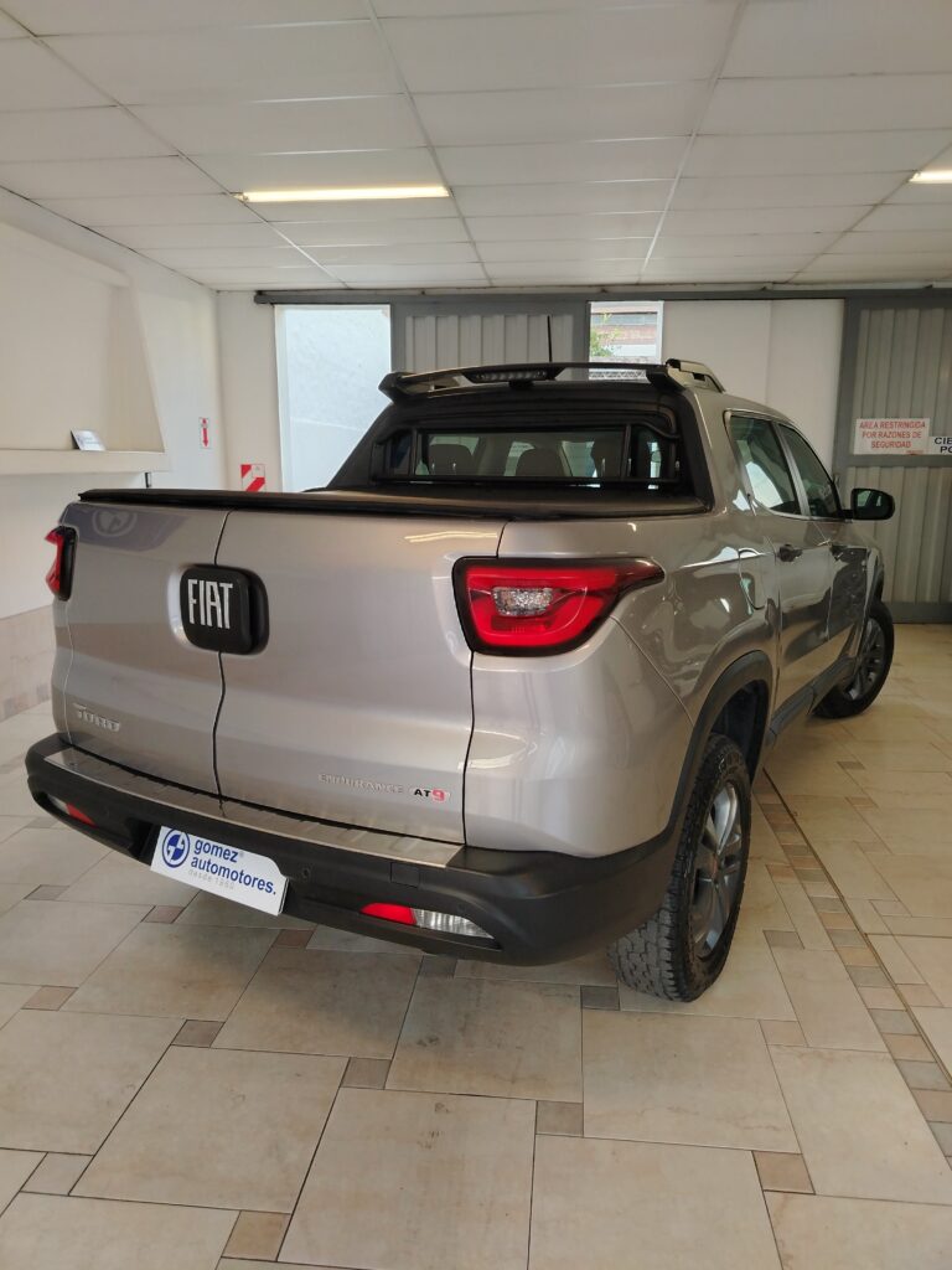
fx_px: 880
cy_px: 635
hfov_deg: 56.8
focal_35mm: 24
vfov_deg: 71.6
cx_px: 476
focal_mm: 5.25
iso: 378
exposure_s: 1/50
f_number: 1.75
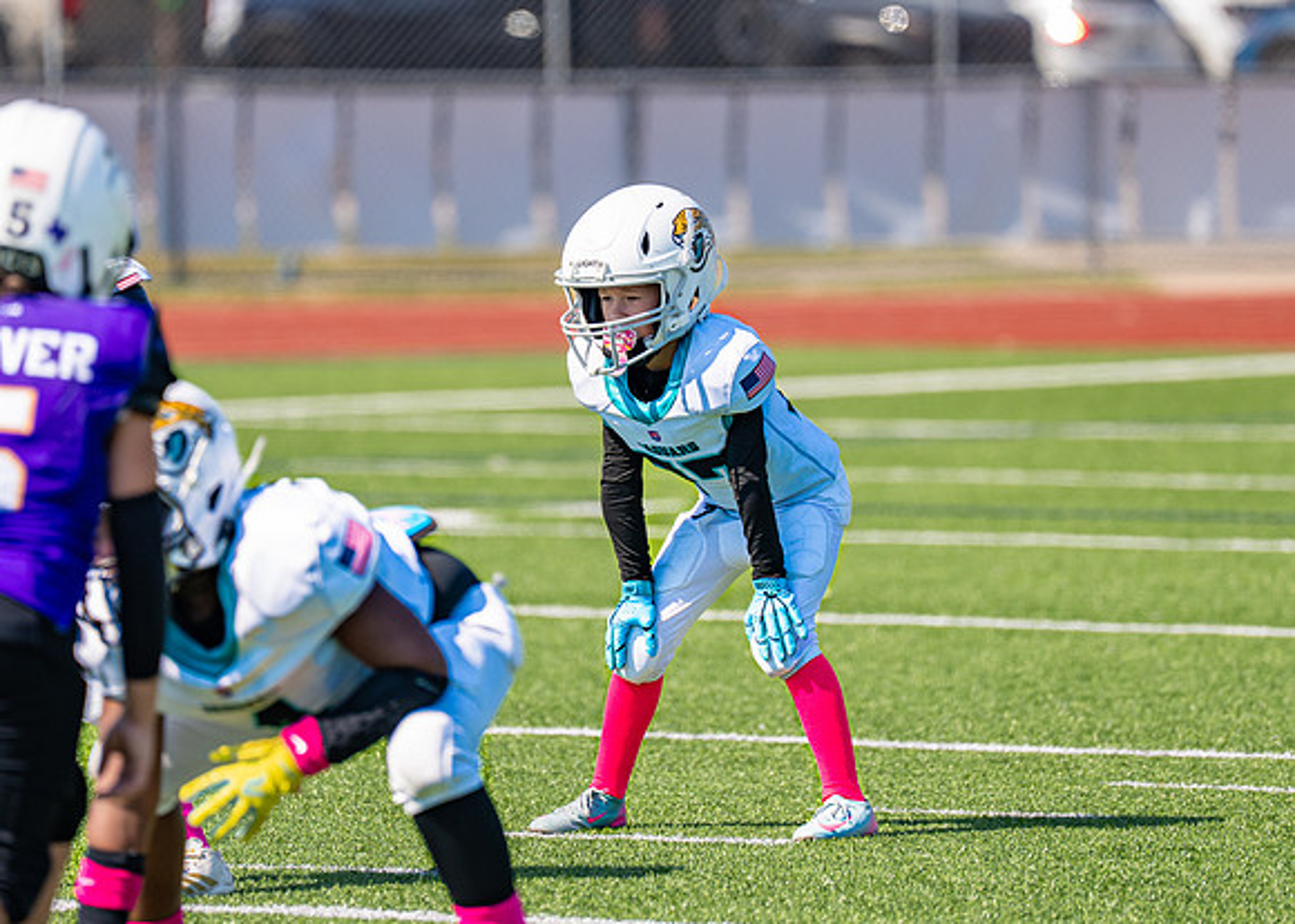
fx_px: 12989
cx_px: 648
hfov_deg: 5.7
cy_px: 417
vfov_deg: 4.1
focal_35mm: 353
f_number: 2.8
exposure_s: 1/1600
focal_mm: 200
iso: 100
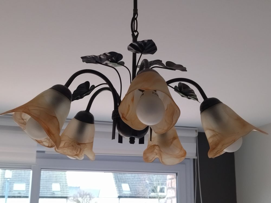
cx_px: 136
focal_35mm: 27
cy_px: 102
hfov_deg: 65.3
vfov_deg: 51.4
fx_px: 211
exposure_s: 1/33
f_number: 1.79
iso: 231
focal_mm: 4.74
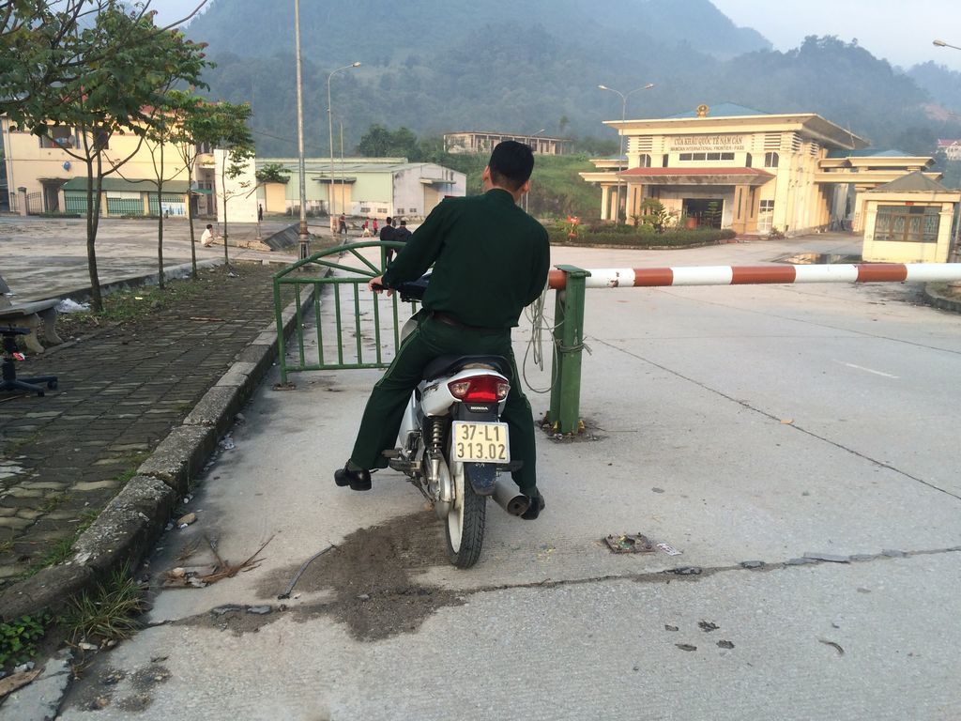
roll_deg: -0.8
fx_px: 805
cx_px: 480
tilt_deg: -13.1
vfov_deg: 48.2
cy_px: 360
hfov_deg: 61.7
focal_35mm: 29
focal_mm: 4.15
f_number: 2.2
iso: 32
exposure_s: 1/345
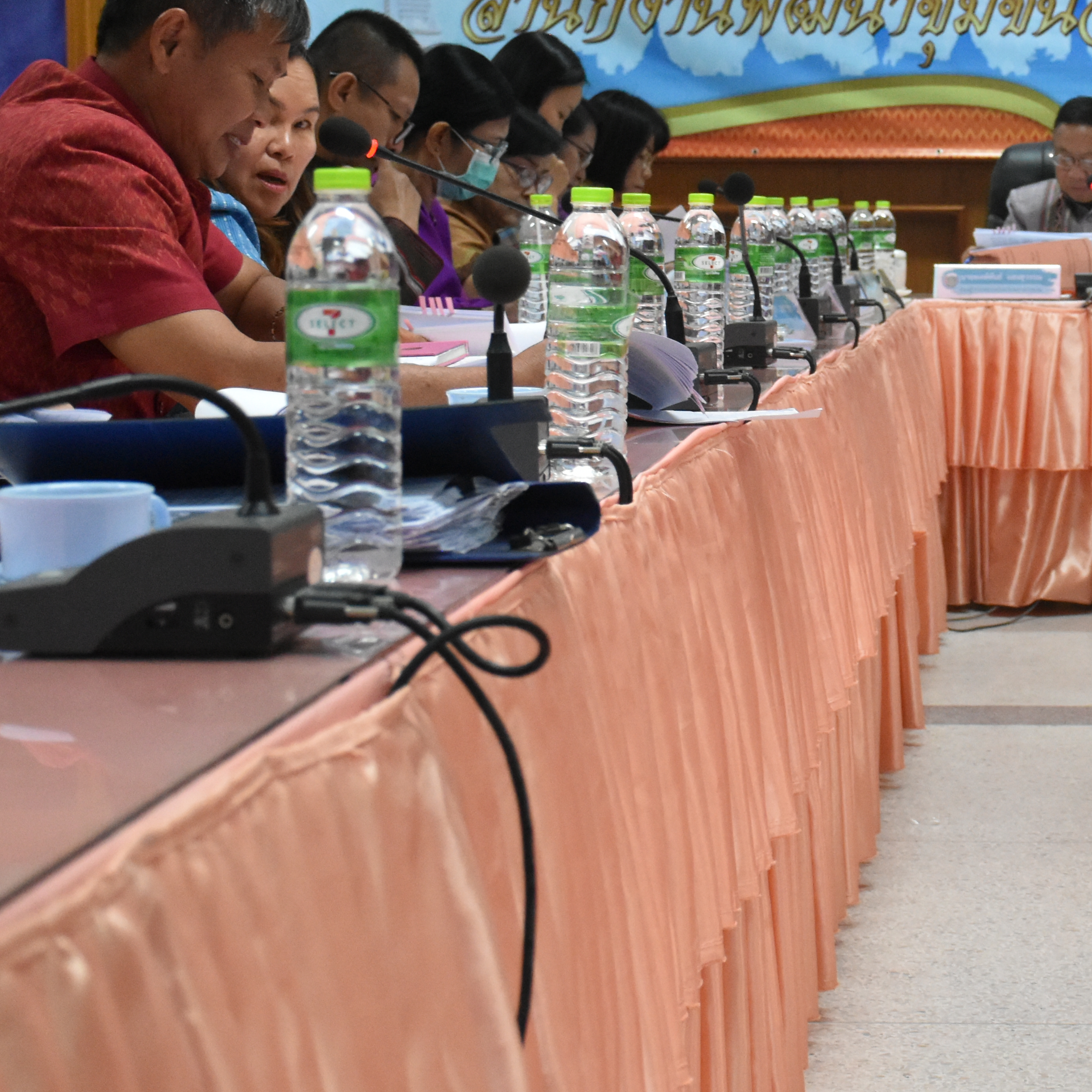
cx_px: 1130
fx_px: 3962
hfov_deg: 15.4
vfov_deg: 15.7
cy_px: 378
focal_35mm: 111
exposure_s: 1/160
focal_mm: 40
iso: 3200
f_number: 6.3
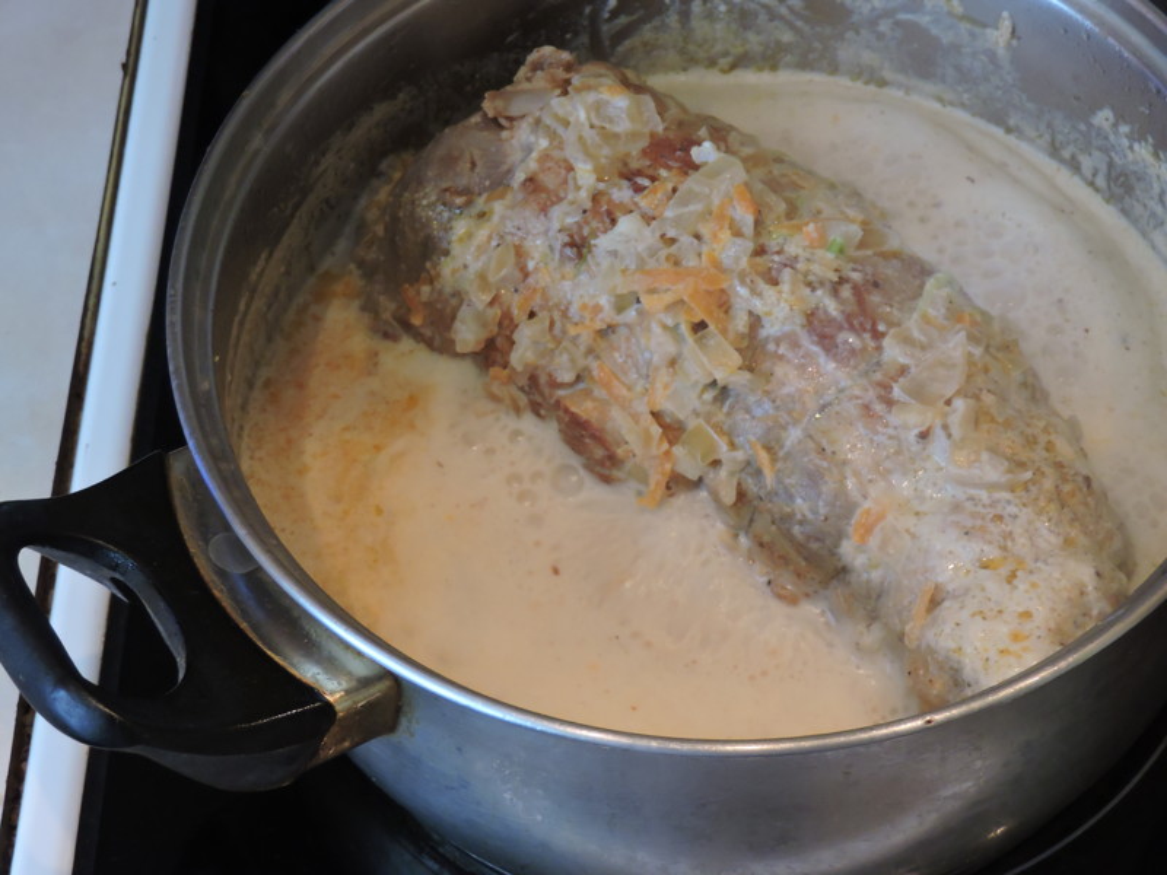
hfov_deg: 23.0
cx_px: 584
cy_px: 438
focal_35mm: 85
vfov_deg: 17.4
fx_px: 2866
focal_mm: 15.2
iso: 800
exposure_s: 1/20
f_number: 4
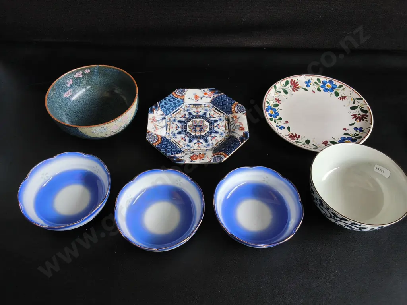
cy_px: 152
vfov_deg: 51.4
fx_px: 317
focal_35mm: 27
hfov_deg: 65.3
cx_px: 204
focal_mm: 2.87
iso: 80
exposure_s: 1/100
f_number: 2
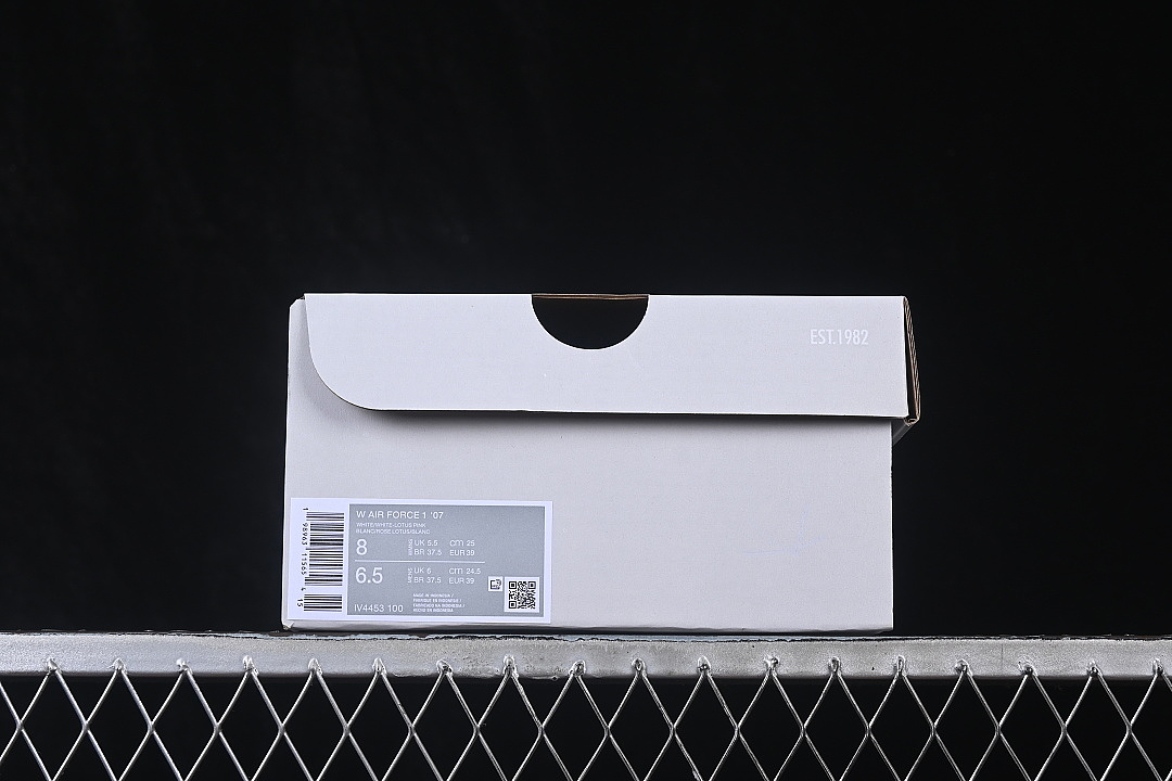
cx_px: 586
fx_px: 2441
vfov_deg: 18.2
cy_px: 390
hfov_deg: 27.0
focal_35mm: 75
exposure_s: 1/80
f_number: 8
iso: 160
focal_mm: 50
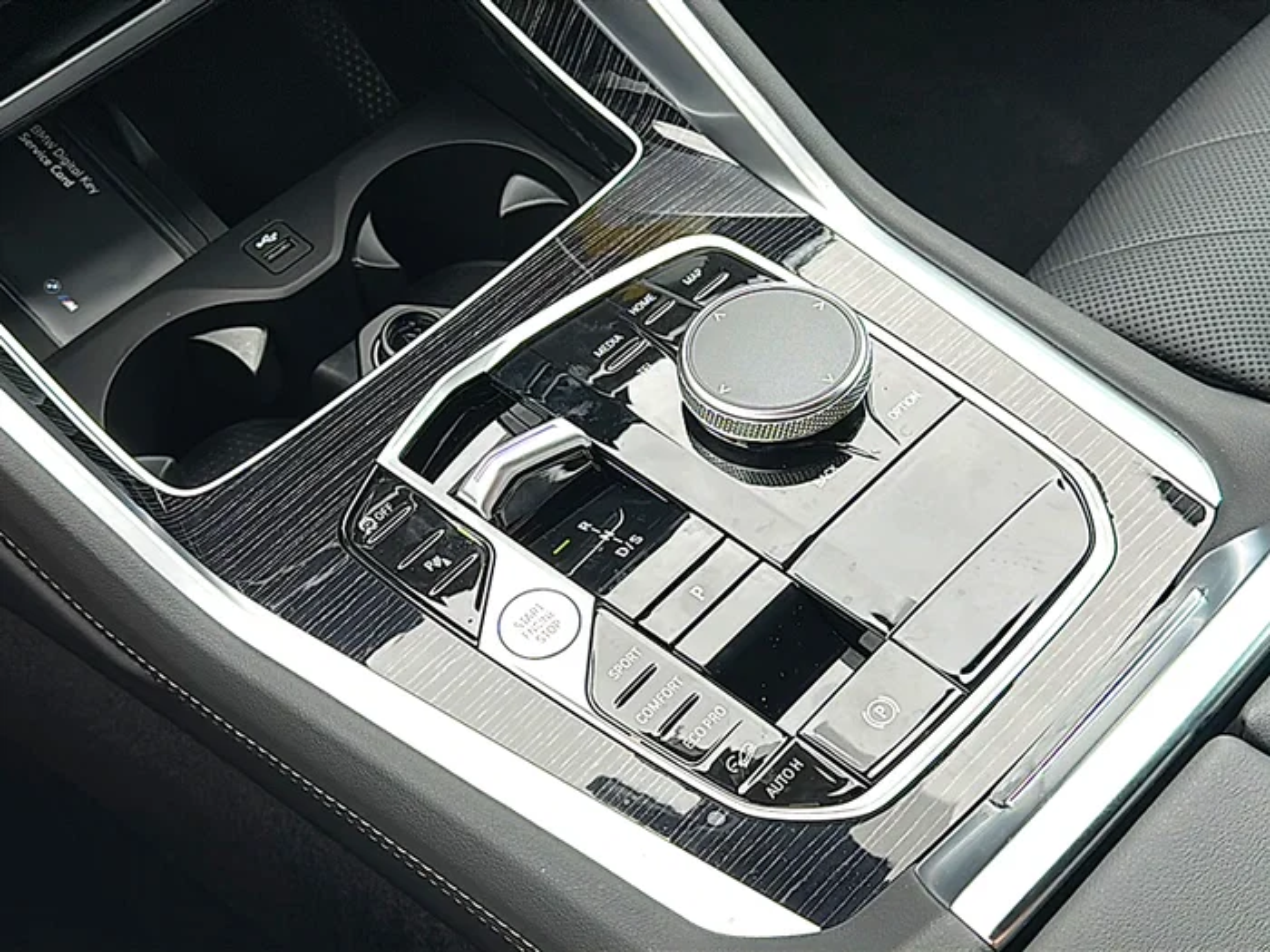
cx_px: 635
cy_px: 476
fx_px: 1431
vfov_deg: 36.8
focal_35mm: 39
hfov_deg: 47.9
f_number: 1.78
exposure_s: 1/321
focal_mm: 6.86
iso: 80
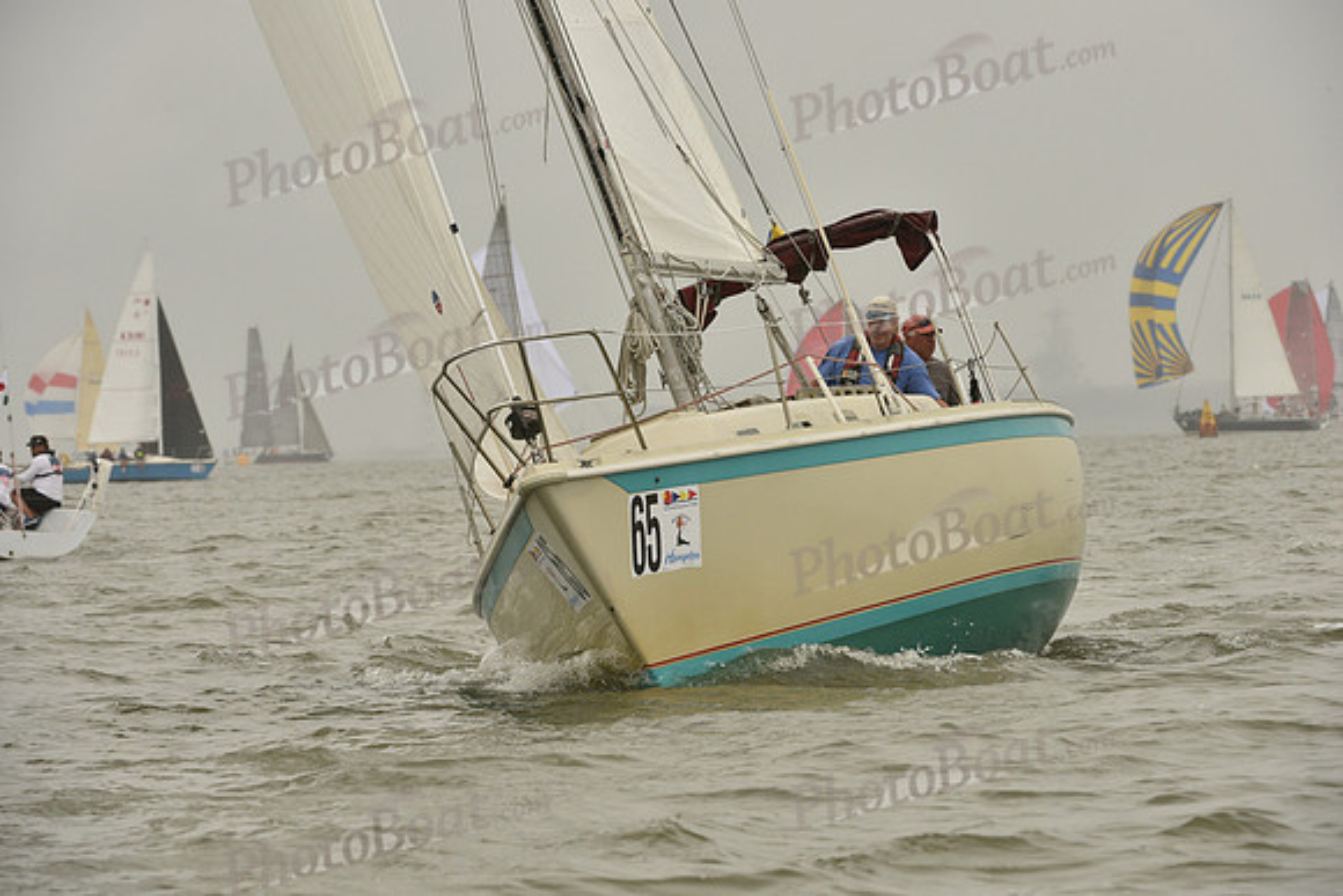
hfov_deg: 7.6
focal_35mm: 270
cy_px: 448
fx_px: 10074
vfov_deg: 5.1
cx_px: 672
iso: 400
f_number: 9
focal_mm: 270
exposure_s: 1/800
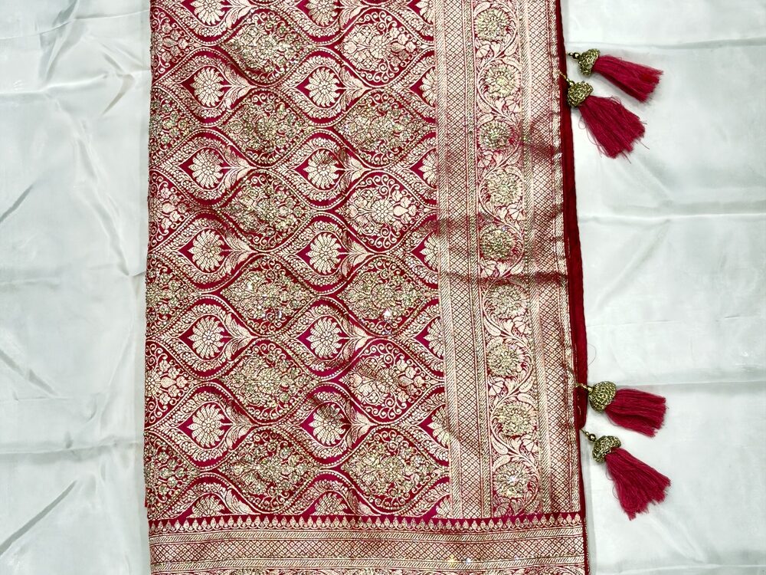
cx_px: 383
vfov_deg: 30.3
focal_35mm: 48
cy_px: 288
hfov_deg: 39.7
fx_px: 1062
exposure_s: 1/601
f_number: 1.78
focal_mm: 6.76
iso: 64
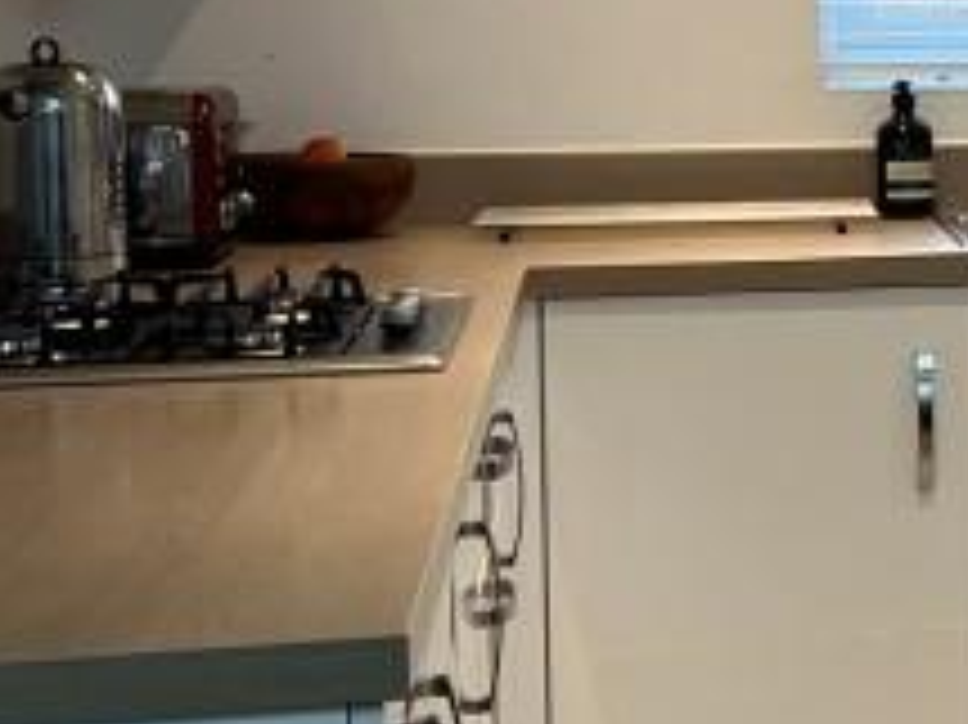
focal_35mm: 124
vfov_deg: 11.9
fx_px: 3466
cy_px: 162
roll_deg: +0.0
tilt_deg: -3.7
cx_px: 1715
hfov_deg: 14.2
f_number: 1.5
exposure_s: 1/100
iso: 100
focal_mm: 5.7
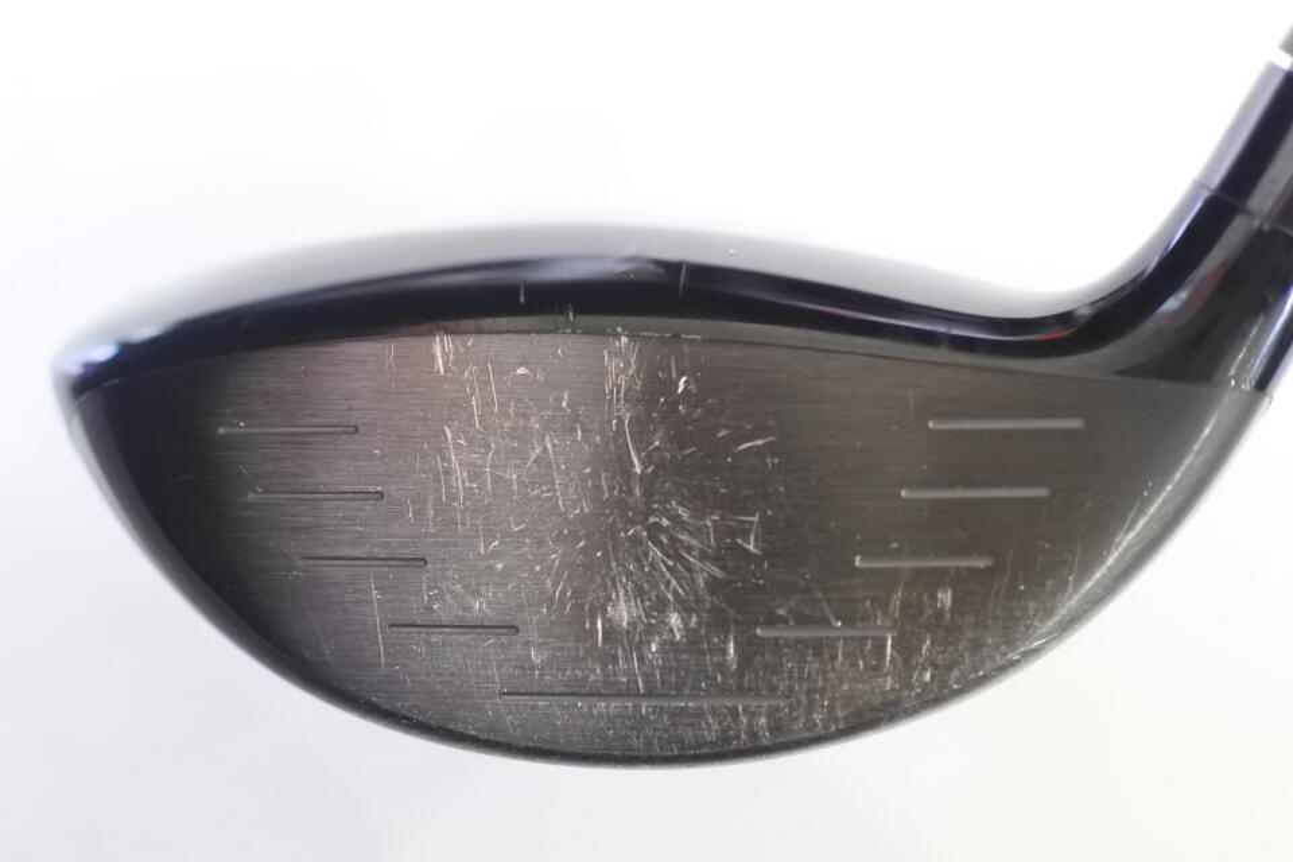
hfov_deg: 40.3
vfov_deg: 27.5
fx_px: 1760
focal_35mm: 49
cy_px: 431
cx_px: 646
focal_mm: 18.5
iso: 1250
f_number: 1.8
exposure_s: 1/125
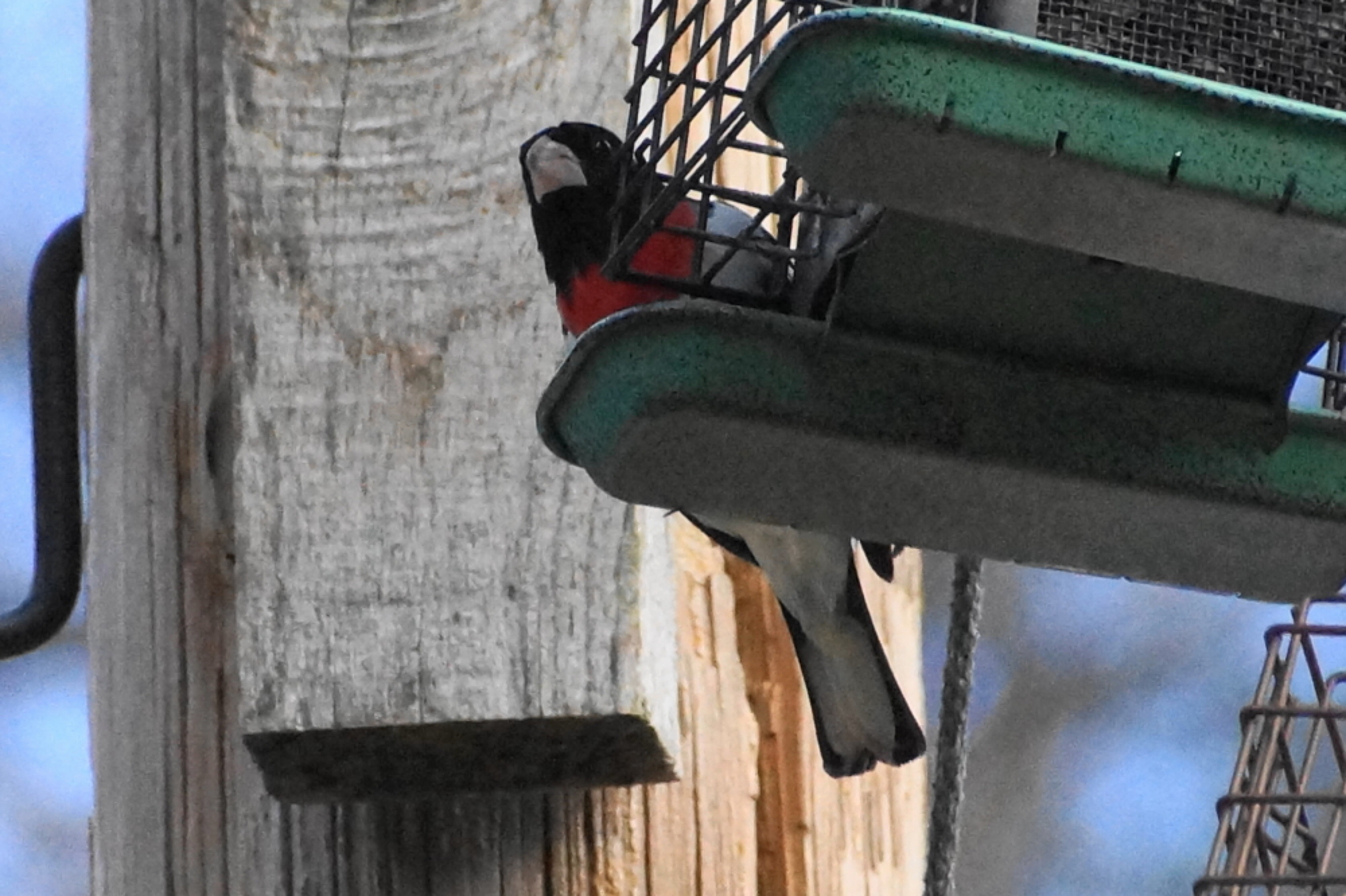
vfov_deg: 3.7
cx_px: 673
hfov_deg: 5.5
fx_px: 14015
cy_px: 448
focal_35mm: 375
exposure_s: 1/400
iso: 1600
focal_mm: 250
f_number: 6.3
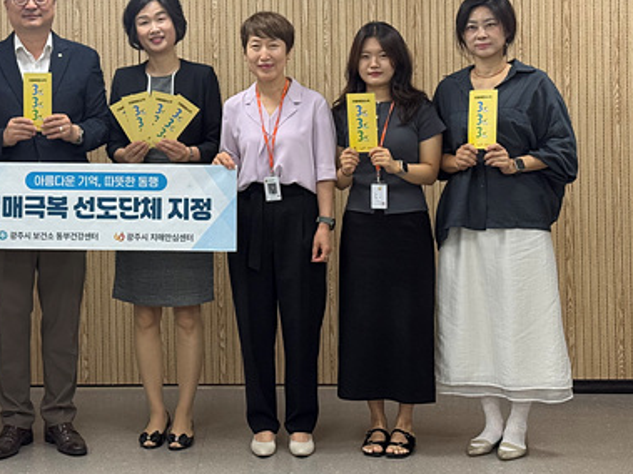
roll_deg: +1.5
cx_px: 164
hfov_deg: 23.9
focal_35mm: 81
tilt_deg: -0.7
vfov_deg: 18.1
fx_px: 1481
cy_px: 107
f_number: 1.78
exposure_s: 1/120
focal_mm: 6.76
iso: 100
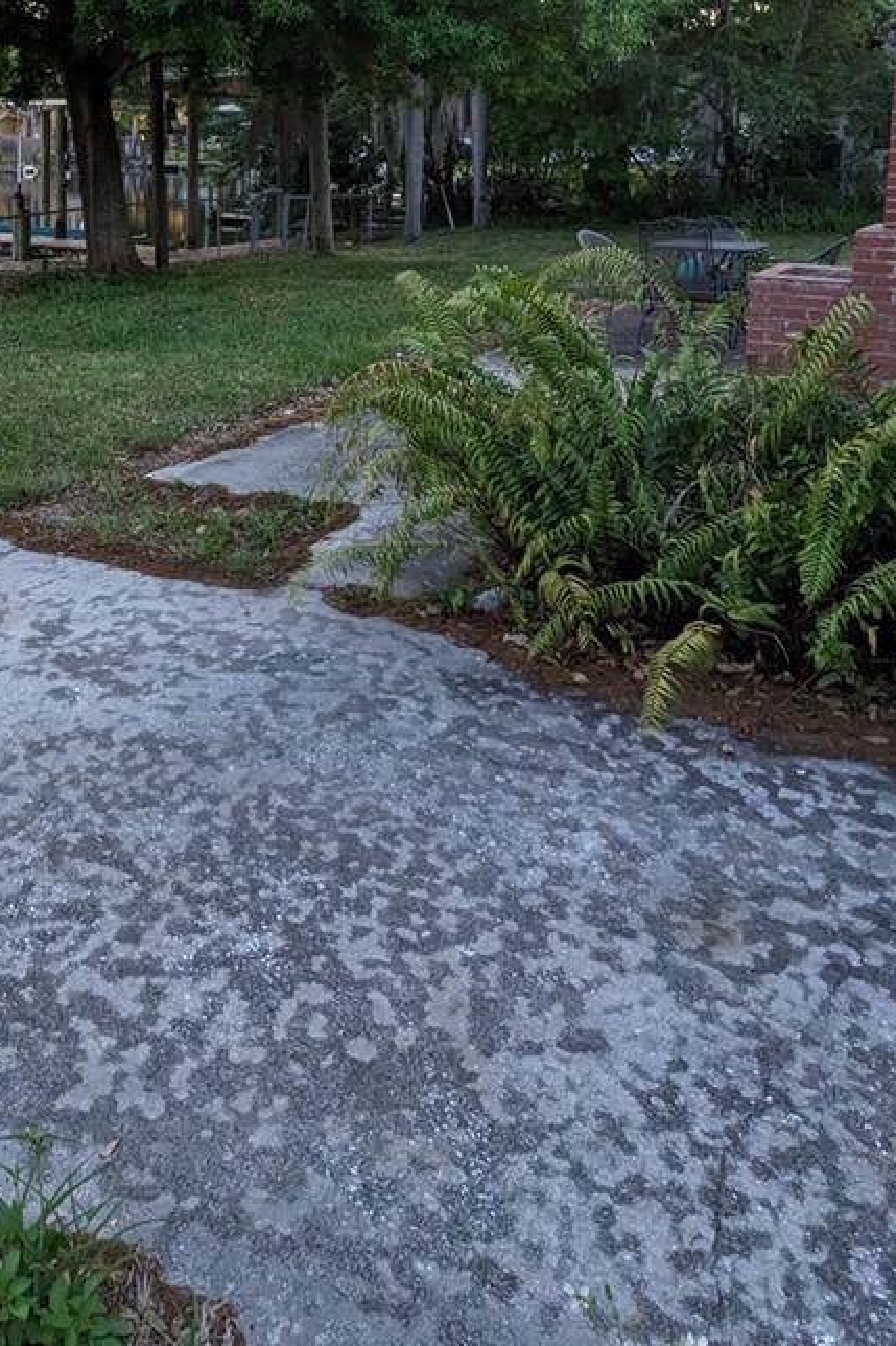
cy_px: 265
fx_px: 1158
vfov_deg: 55.9
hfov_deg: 40.7
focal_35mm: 31
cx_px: 192
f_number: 2.2
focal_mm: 2.22
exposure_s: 1/401
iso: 31
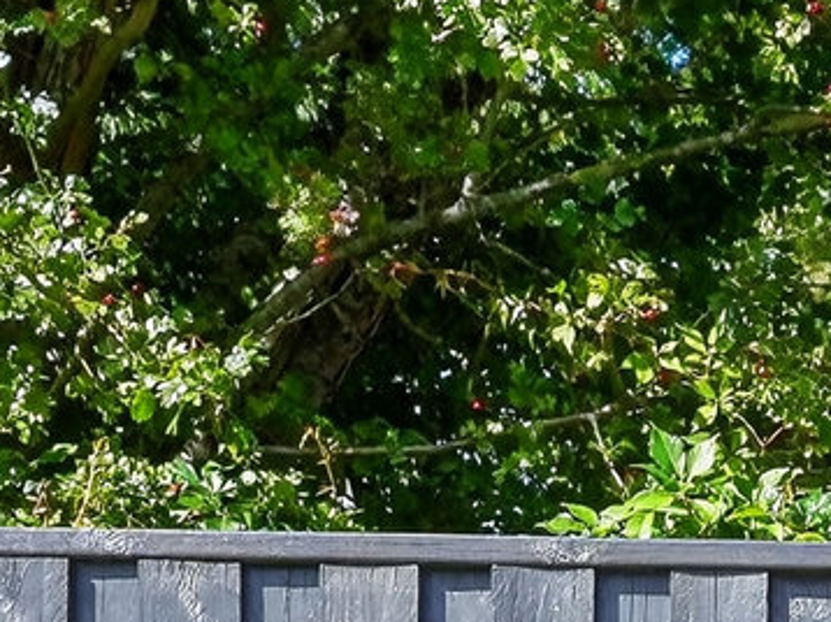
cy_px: 1448
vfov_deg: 8.3
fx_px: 3958
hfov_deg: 11.1
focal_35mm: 165
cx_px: 1567
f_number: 8
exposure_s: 1/100
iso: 400
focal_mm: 24
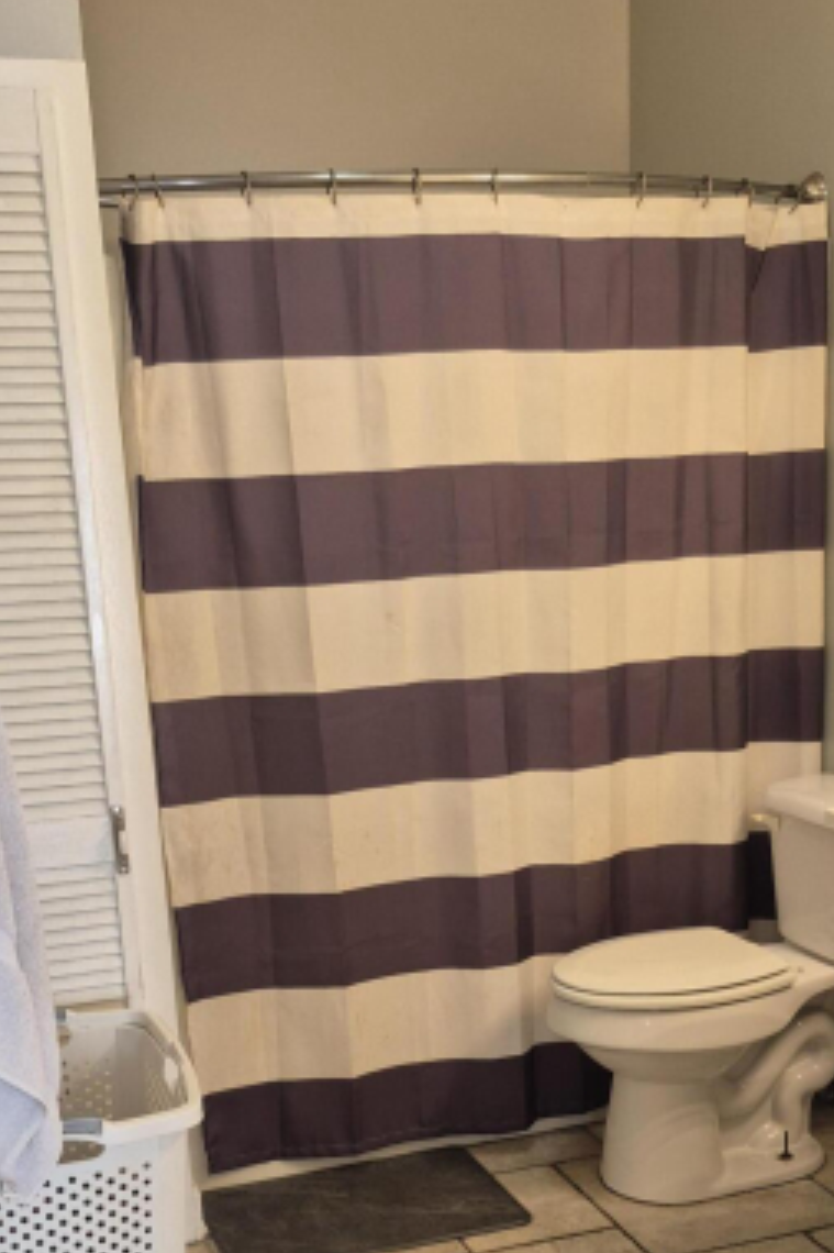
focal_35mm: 42
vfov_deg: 45.0
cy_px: 922
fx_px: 1461
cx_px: 382
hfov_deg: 31.8
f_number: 1.8
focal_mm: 5.4
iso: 125
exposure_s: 1/120
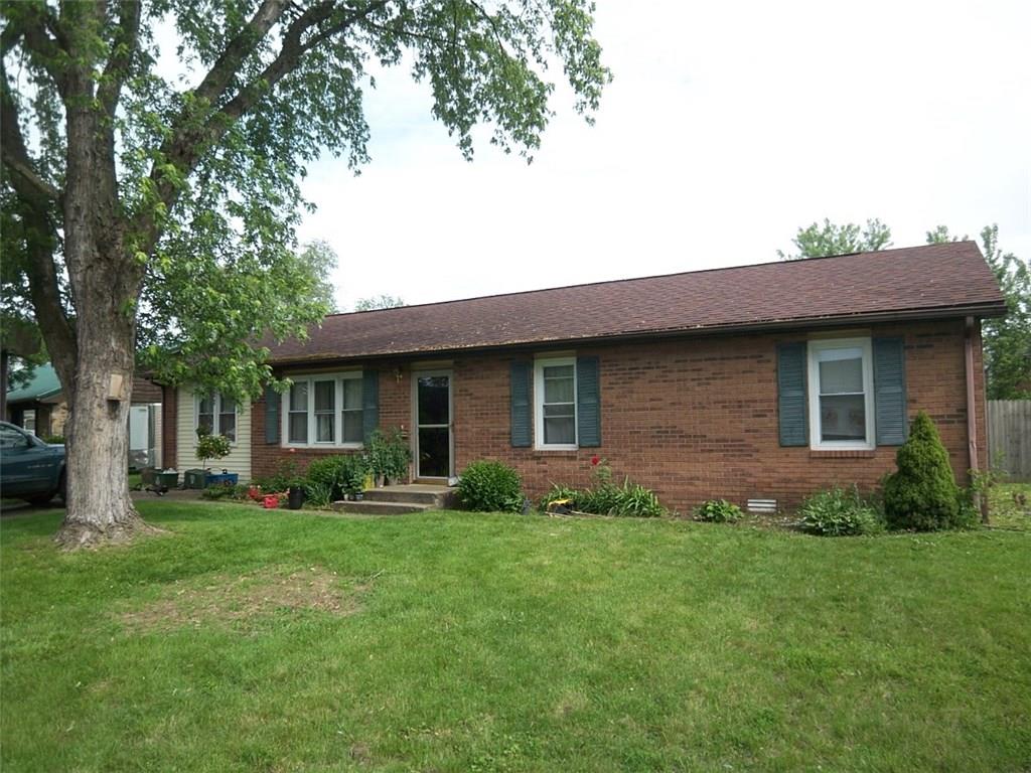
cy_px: 386
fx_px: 685
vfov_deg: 58.9
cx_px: 516
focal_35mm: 23
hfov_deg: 73.9
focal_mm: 3.8
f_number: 2.8
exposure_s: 1/320
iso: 50
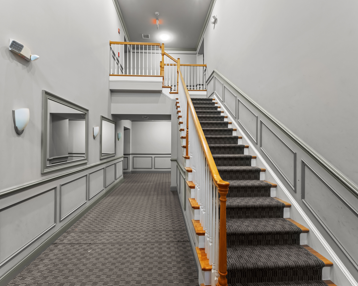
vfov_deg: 80.4
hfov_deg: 93.1
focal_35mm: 16
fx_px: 170
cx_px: 173
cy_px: 142
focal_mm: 14
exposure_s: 1/5
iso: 5000
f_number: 8
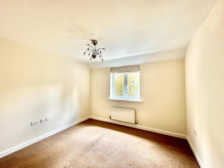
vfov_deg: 85.7
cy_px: 84
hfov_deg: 102.1
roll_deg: -0.3
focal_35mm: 14
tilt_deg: +2.0
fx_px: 91
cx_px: 112
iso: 250
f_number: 2.2
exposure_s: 1/50
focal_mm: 2.22
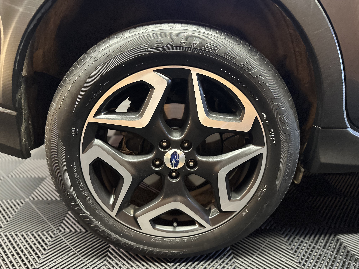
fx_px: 249
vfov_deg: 56.8
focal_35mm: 24
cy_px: 134
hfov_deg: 71.6
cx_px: 180
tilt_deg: -19.4
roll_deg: -0.7
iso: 1000
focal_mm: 6.86
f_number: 1.78
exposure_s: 1/33
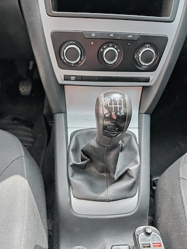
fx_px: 173
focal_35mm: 24
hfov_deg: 56.8
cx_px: 94
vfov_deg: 71.6
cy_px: 124
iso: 100
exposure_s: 1/210
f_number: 2
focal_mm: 6.83
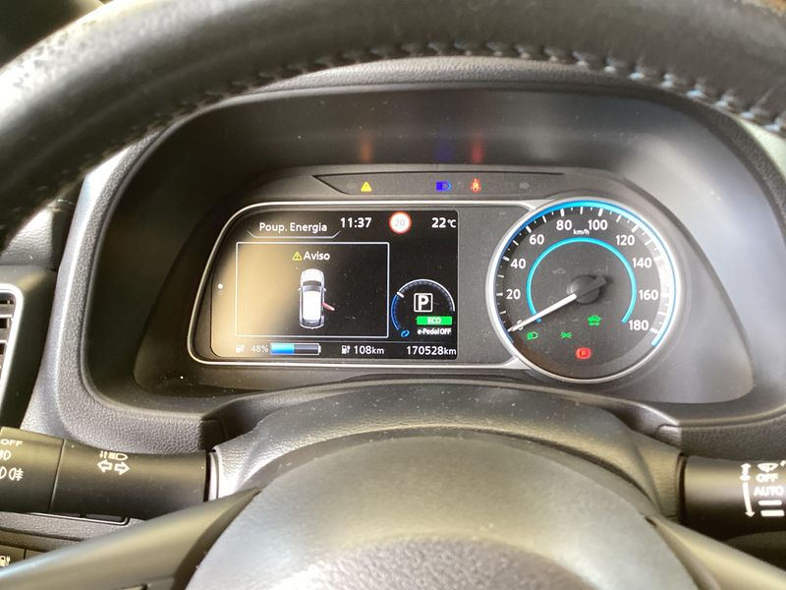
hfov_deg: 58.4
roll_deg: +1.3
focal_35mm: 31
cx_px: 393
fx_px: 704
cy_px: 295
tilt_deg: -25.0
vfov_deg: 45.4
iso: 125
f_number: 2.4
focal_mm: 3.3
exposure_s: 1/50
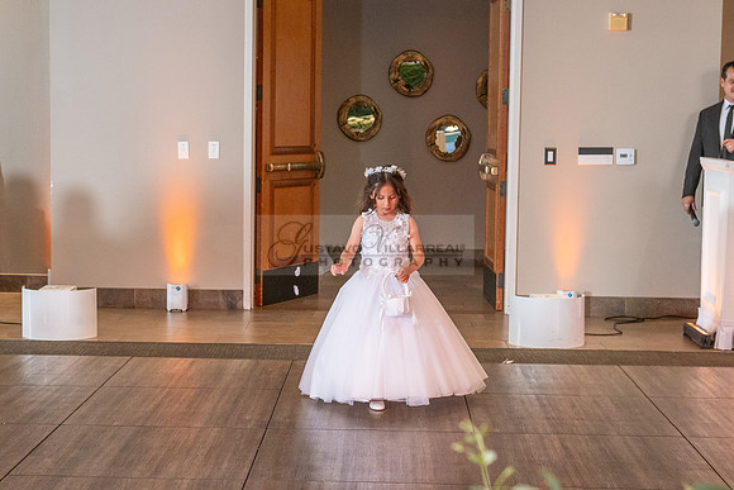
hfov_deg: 29.1
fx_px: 1411
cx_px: 340
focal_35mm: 69
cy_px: 251
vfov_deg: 19.7
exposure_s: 1/200
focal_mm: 40
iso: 800
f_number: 3.5
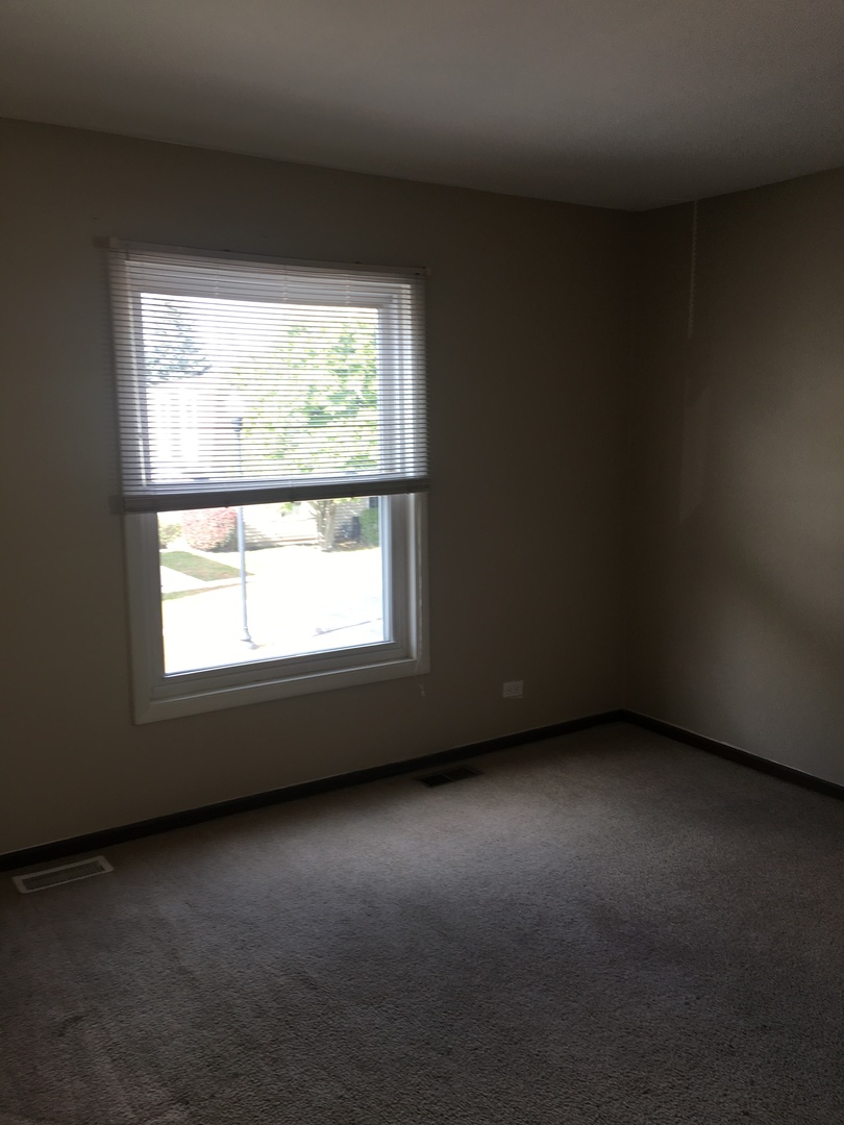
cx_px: 422
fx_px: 943
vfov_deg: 61.7
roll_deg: +0.8
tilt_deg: -9.3
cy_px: 562
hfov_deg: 48.2
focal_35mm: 29
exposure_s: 1/60
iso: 25
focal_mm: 4.15
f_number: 2.2
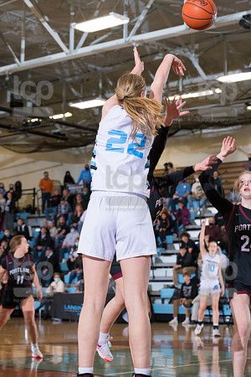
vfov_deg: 25.4
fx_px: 837
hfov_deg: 17.1
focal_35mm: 80
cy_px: 188
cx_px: 126
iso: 1250
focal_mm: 80
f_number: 5.6
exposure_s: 1/250
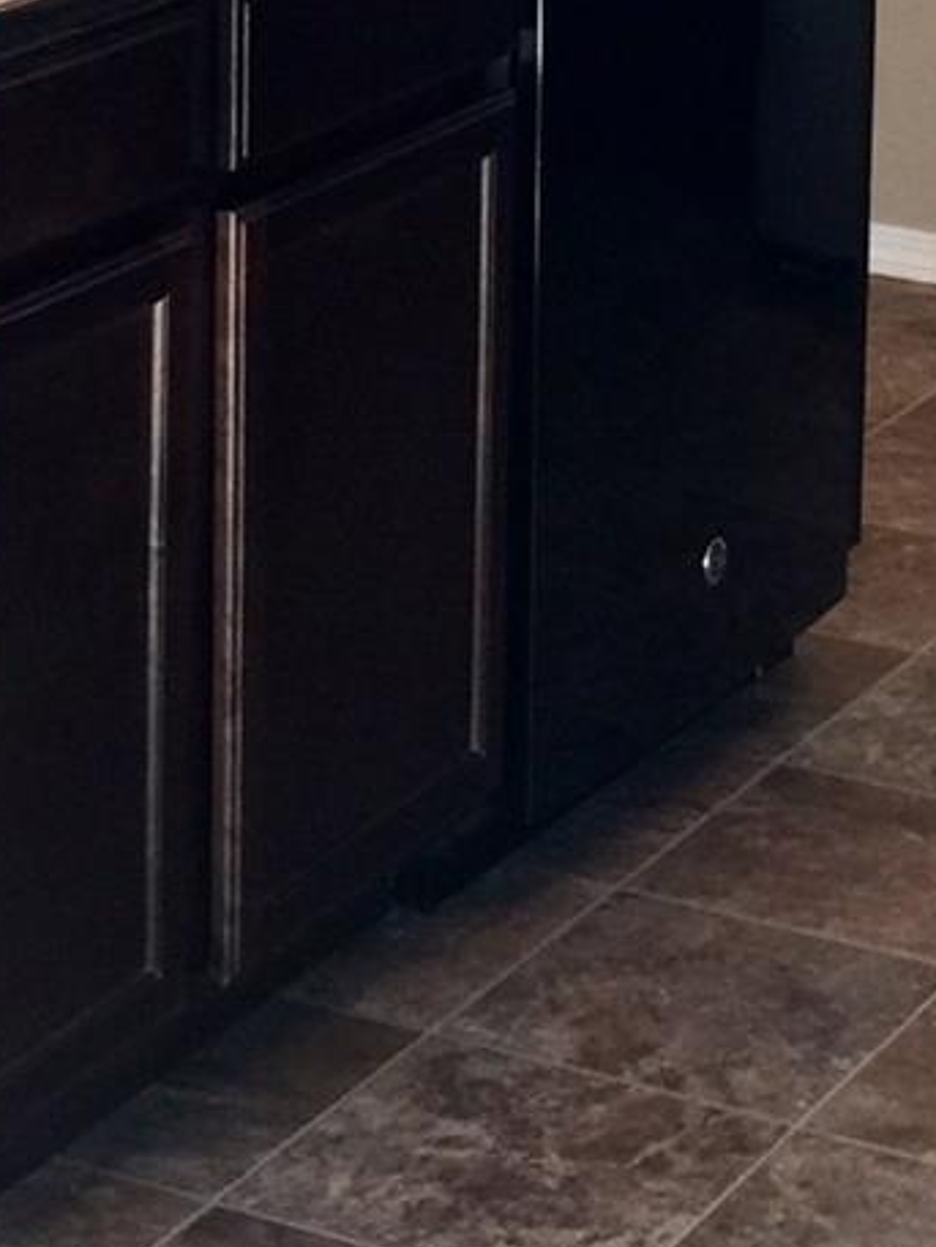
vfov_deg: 14.9
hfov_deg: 11.7
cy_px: -284
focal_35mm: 127
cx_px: 611
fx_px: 4577
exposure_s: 1/15
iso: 40
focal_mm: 4.15
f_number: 2.2
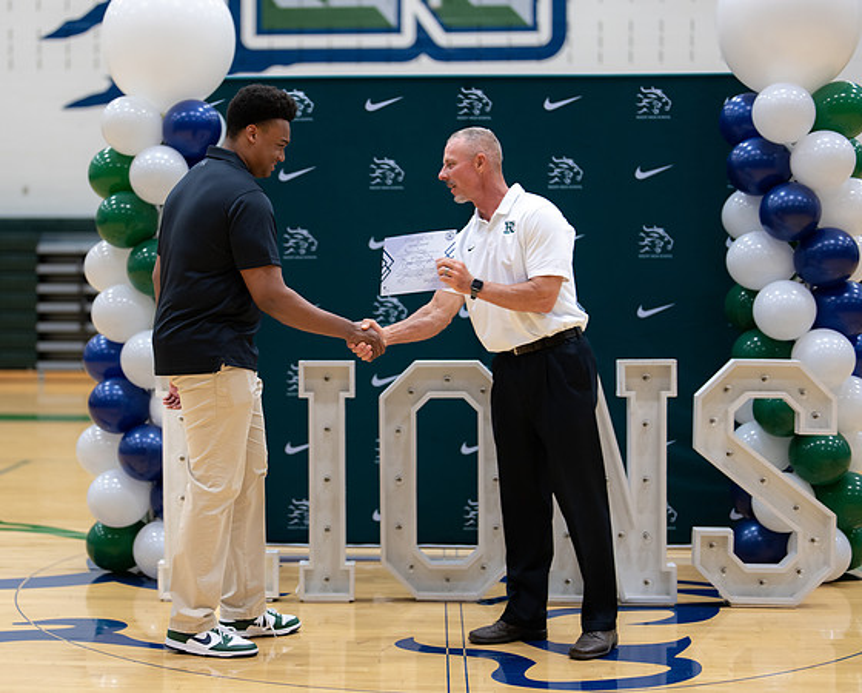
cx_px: 309
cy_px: 336
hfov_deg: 30.4
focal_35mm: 62
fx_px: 1576
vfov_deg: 24.8
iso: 400
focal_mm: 50
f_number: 1.2
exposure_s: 1/320
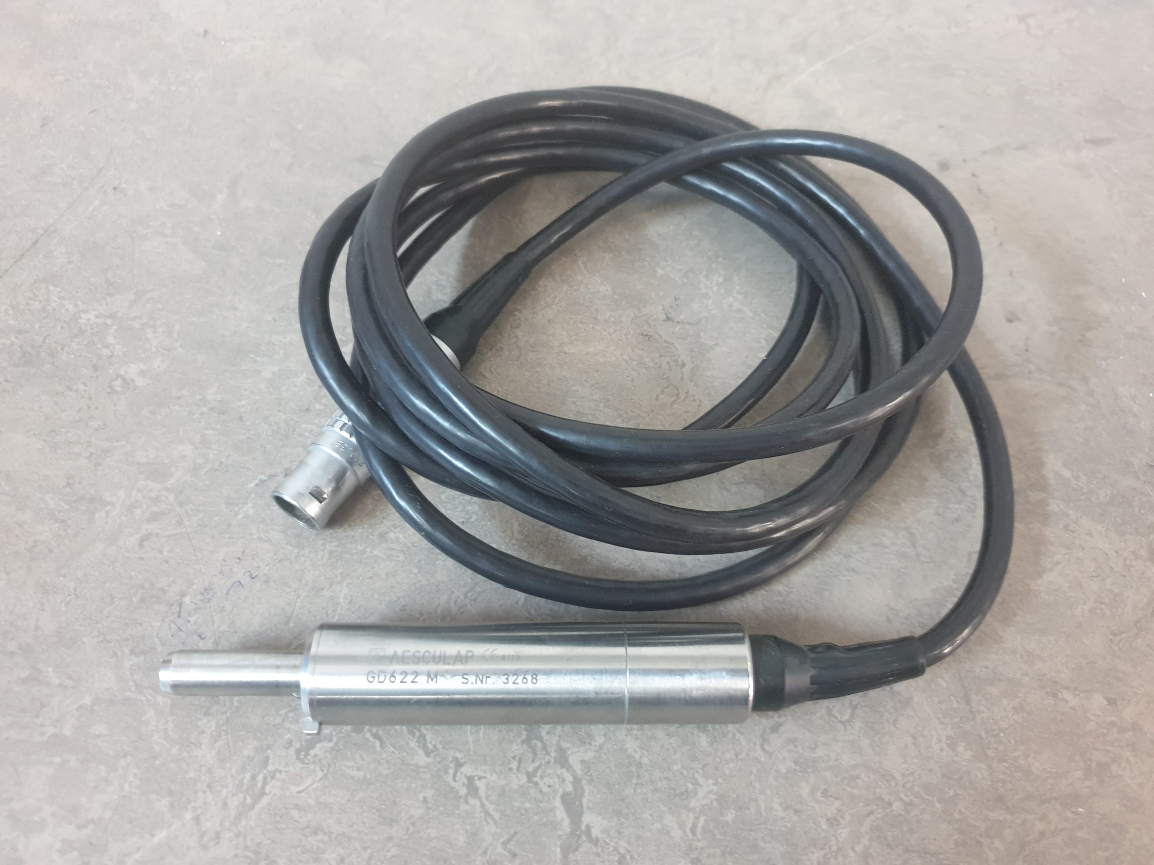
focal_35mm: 26
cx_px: 577
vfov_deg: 53.1
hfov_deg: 67.3
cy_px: 432
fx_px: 867
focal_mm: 4.3
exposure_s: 1/33
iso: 320
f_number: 1.5
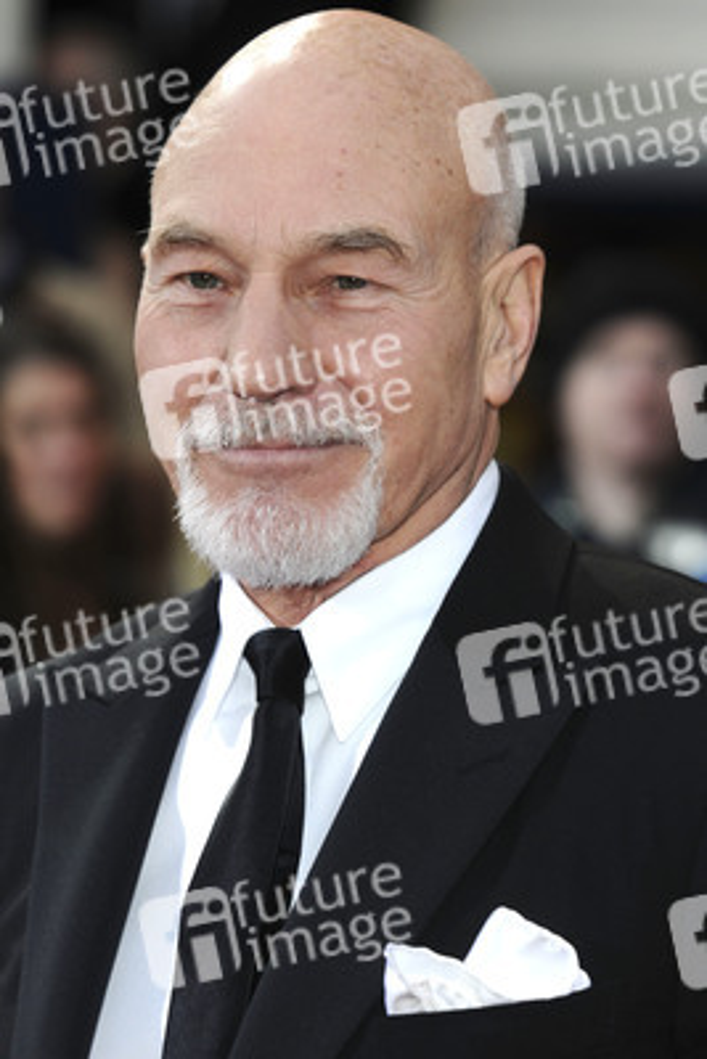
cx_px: 354
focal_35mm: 158
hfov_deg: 8.7
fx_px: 4635
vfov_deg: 13.0
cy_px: 530
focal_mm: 105
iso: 320
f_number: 4.5
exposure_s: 1/200
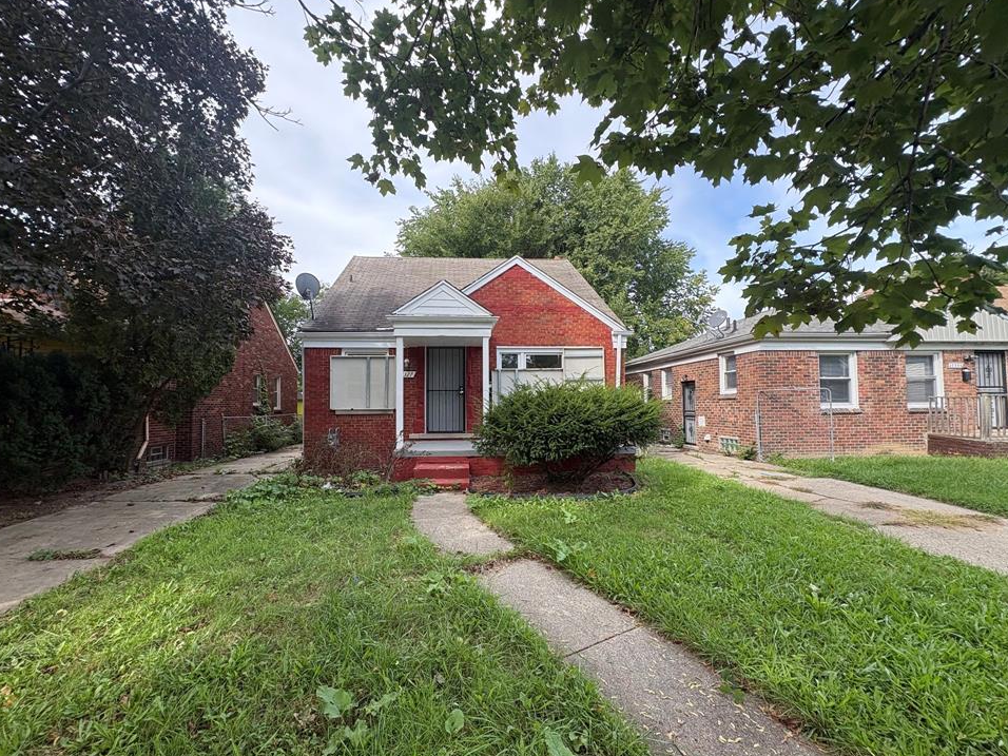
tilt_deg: -3.7
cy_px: 391
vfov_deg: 81.7
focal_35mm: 15
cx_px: 480
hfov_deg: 98.1
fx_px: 437
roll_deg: +2.4
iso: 64
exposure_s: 1/405
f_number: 2.2
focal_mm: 2.22
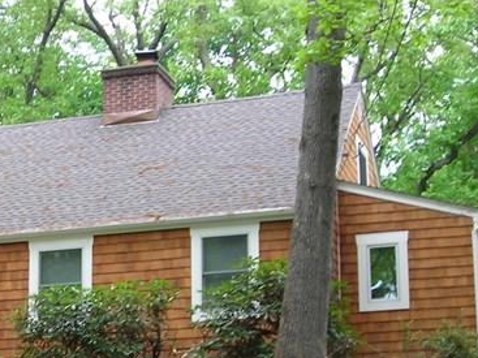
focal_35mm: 106
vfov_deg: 13.9
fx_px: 1463
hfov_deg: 18.2
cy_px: 290
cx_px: 34
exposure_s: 1/34.1
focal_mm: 6.3
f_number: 3.2
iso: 50
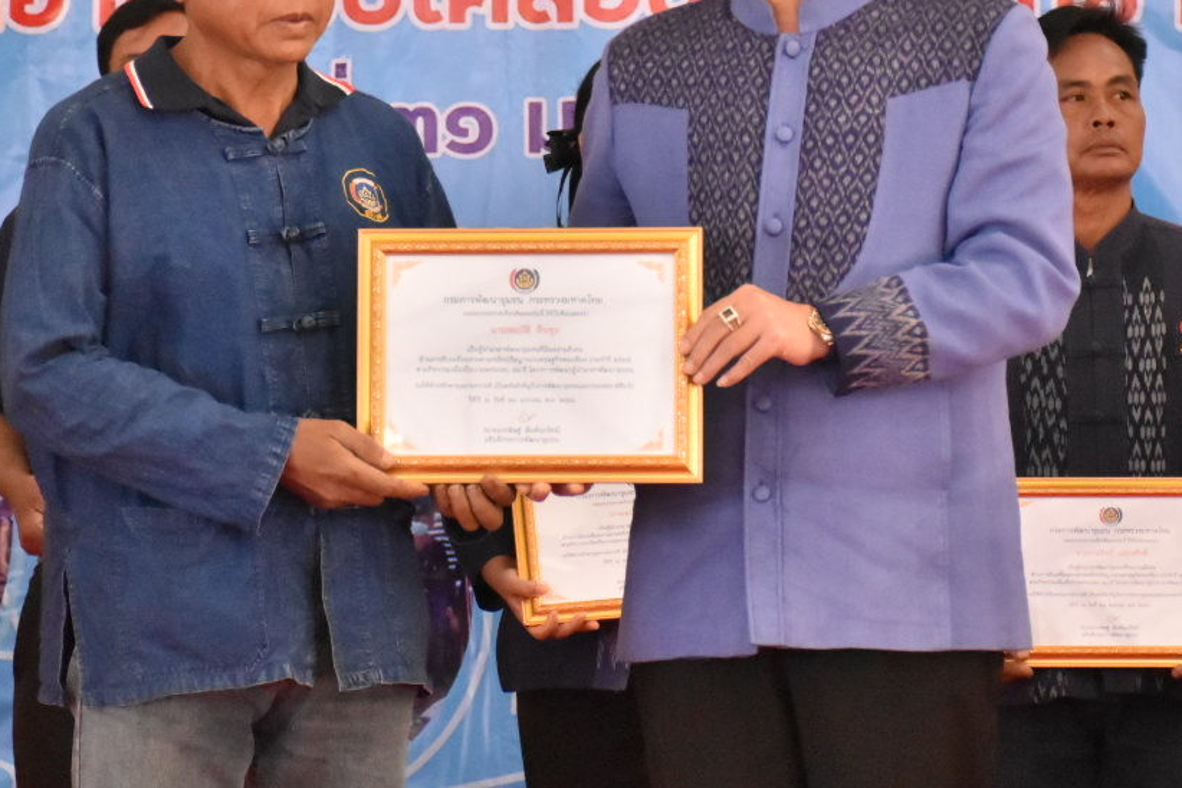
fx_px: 6796
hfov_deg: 9.9
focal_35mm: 207
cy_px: 244
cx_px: 707
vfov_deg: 6.6
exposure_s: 1/250
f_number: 5
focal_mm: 70
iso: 4000
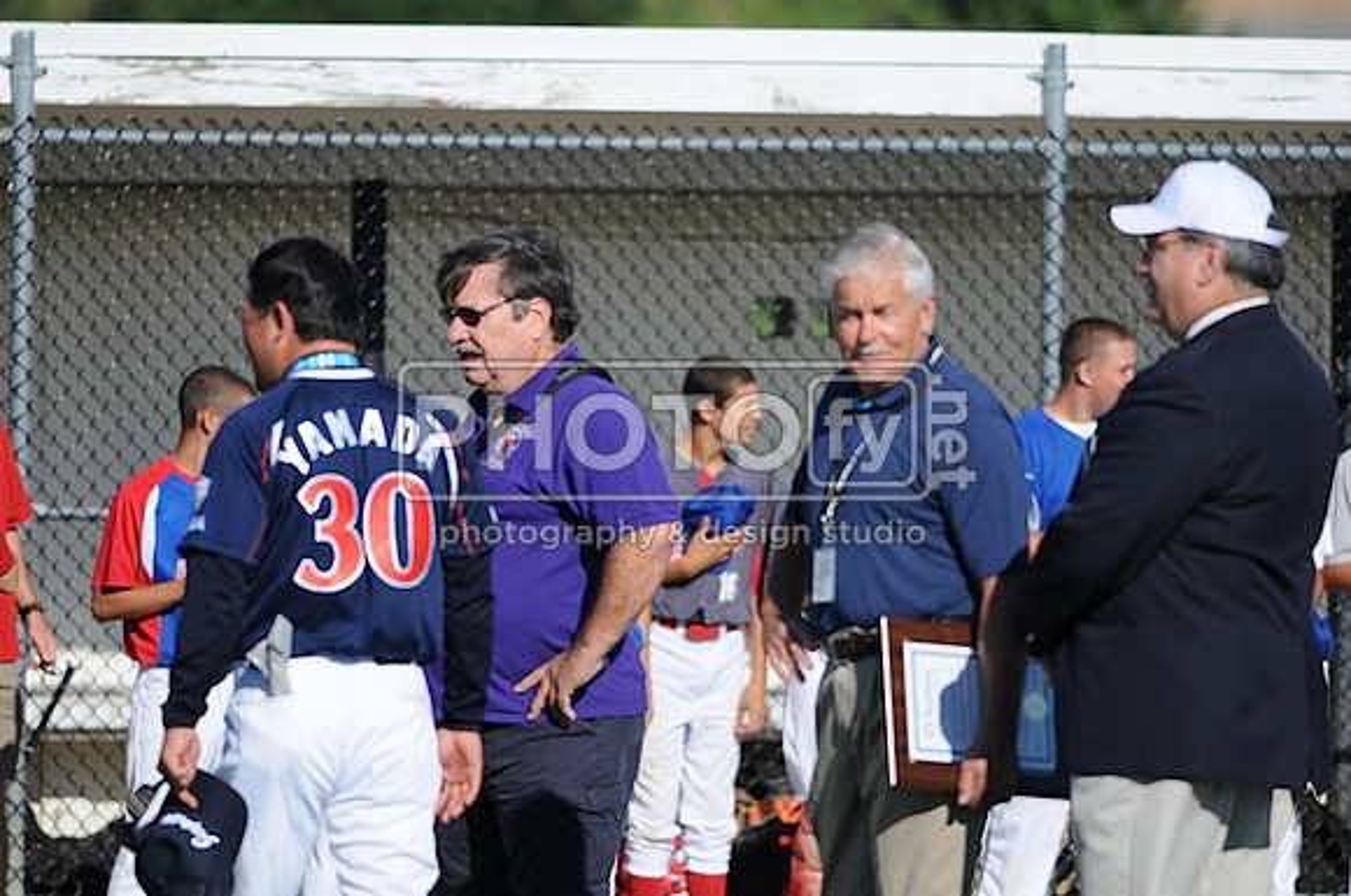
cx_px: 676
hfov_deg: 4.6
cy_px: 448
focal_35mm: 450
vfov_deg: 3.0
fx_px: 16864
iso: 200
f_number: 4
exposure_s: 1/2000
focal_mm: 300
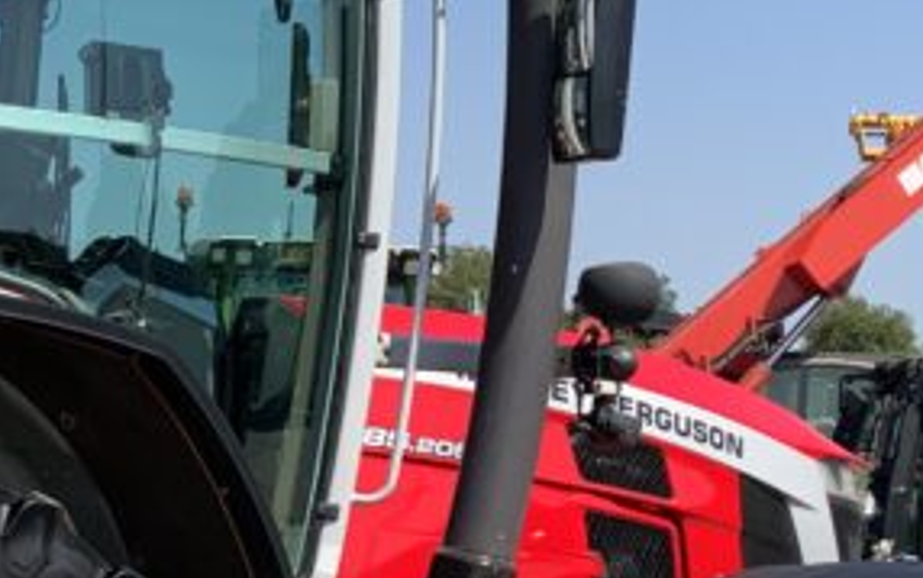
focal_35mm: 110
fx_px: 2768
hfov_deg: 18.8
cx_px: 229
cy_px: 510
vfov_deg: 11.8
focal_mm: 3
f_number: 1.8
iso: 16
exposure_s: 1/1451
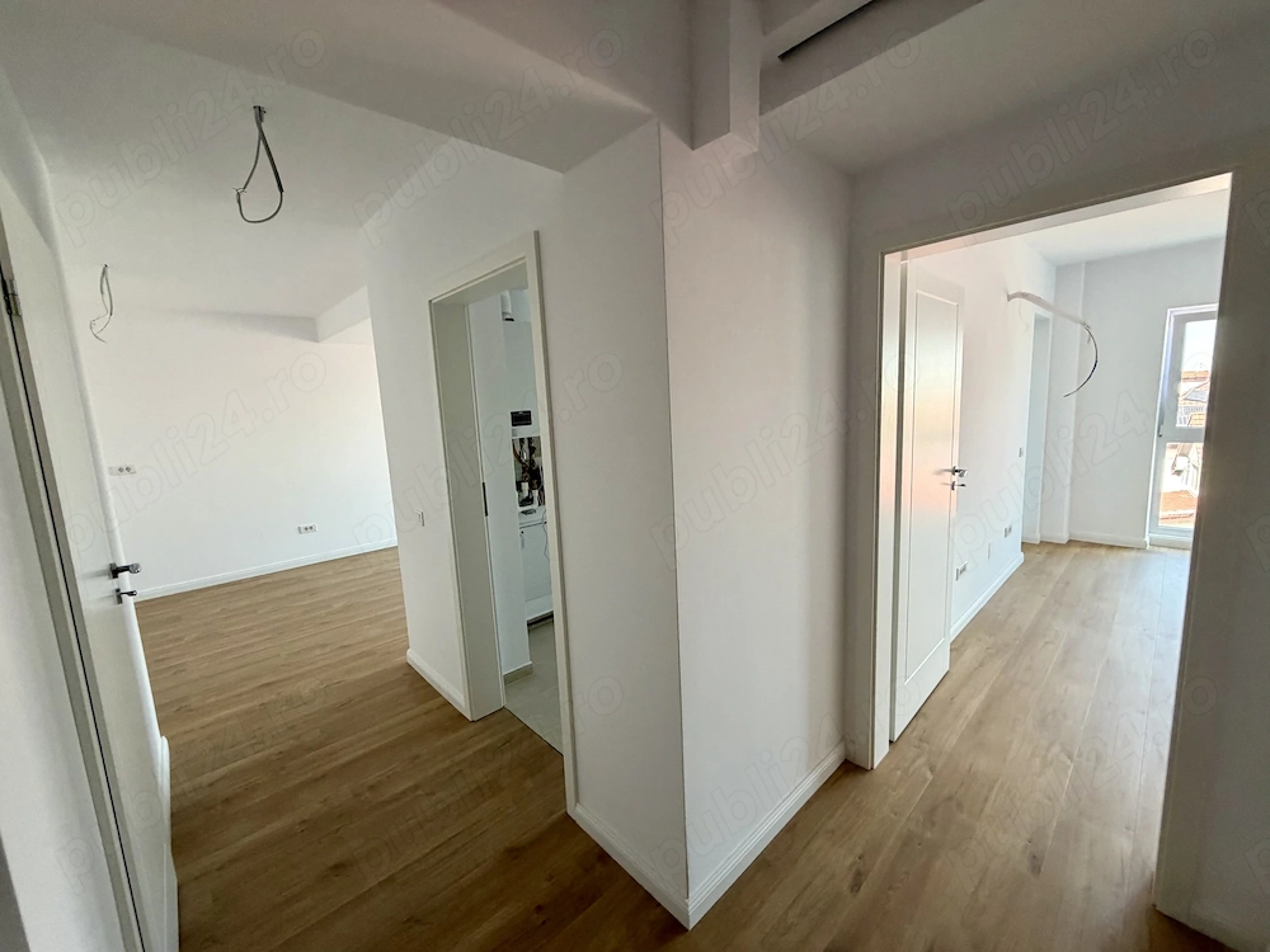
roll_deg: +1.5
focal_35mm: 14
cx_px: 635
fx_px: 514
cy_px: 476
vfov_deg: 85.7
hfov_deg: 102.1
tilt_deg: -8.0
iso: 200
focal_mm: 2.22
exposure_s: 1/121
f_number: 2.2
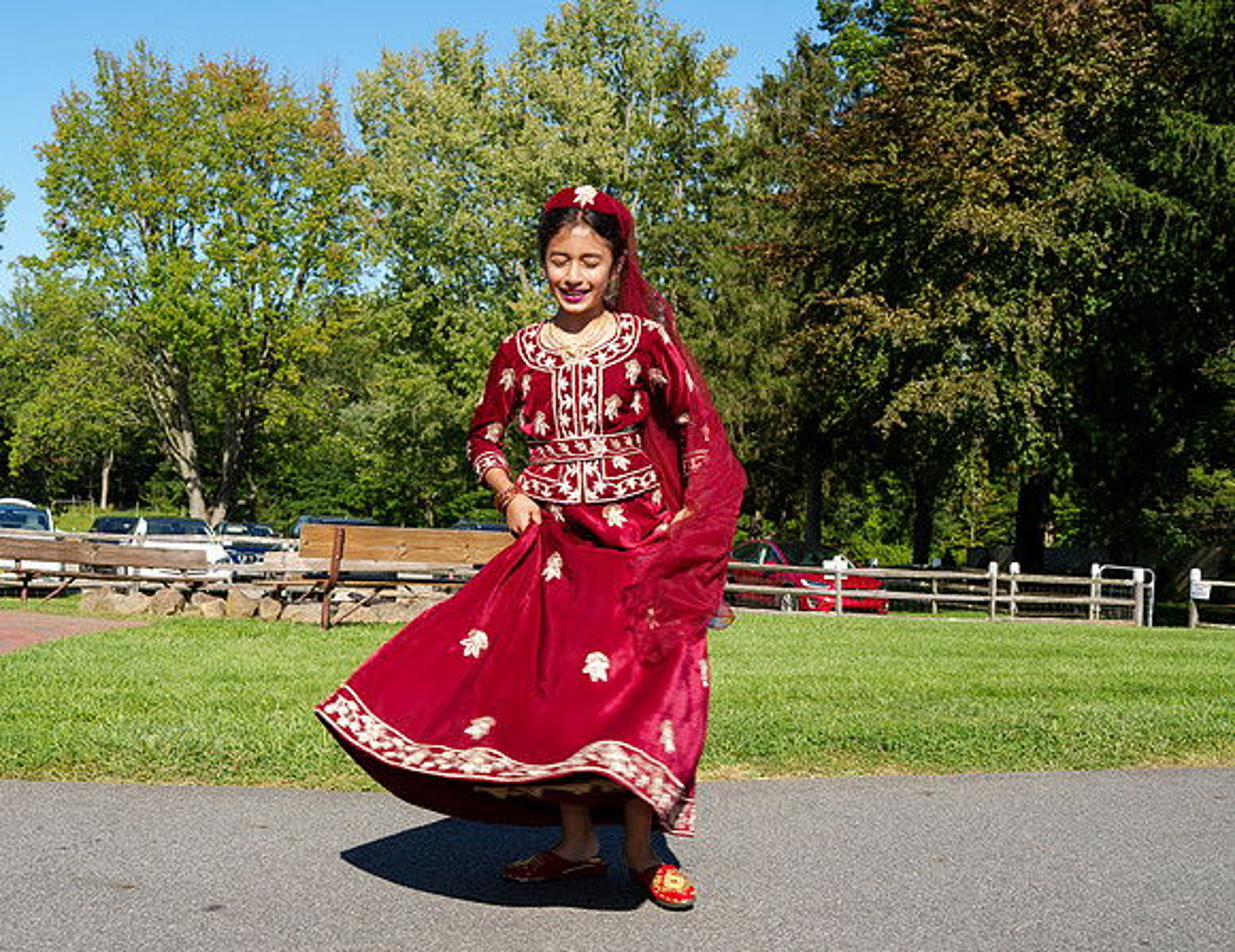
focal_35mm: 41
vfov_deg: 35.4
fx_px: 1491
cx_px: 484
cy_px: 481
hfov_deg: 44.7
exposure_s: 1/200
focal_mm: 35
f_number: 6.3
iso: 100
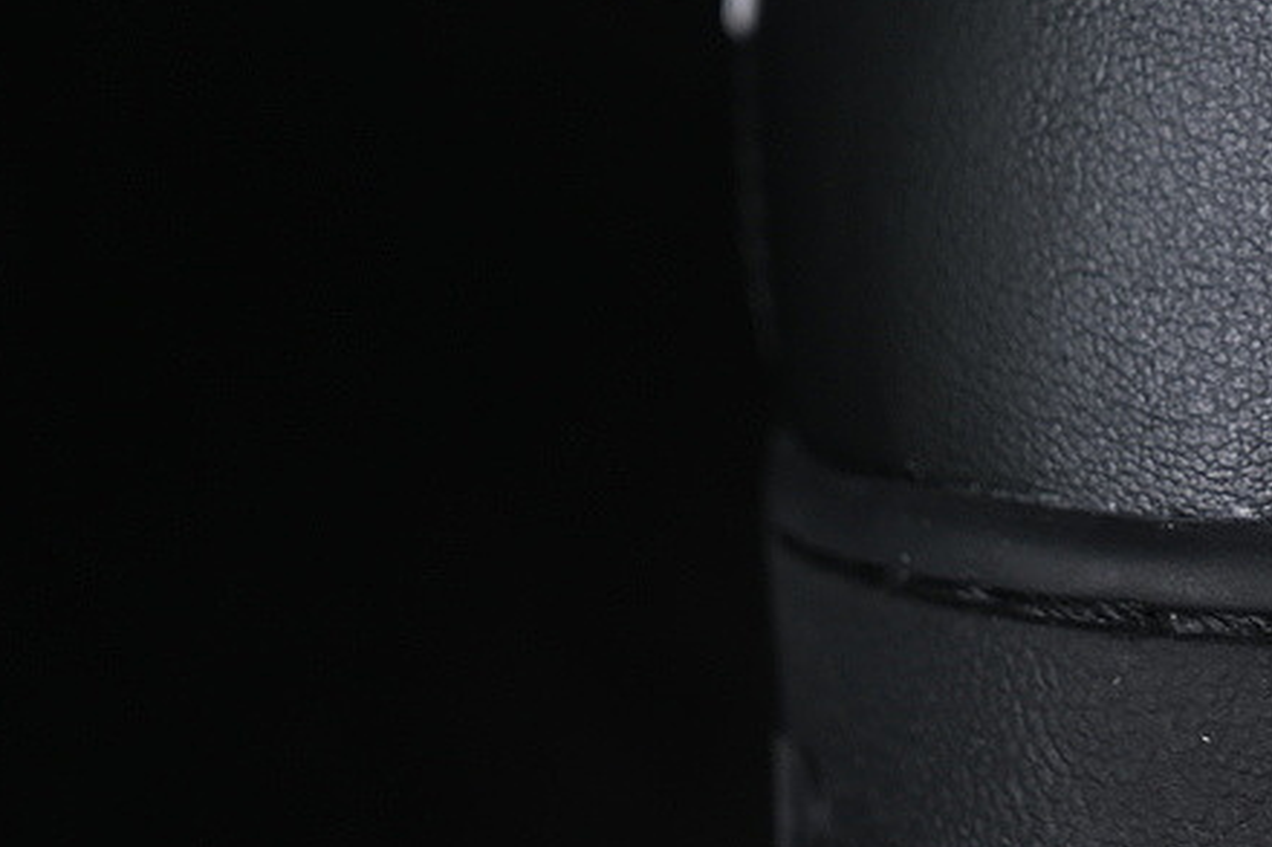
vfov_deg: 7.4
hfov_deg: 11.0
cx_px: 1521
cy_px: 52
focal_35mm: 184
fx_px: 6499
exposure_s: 1/60
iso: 160
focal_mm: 50
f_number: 6.3
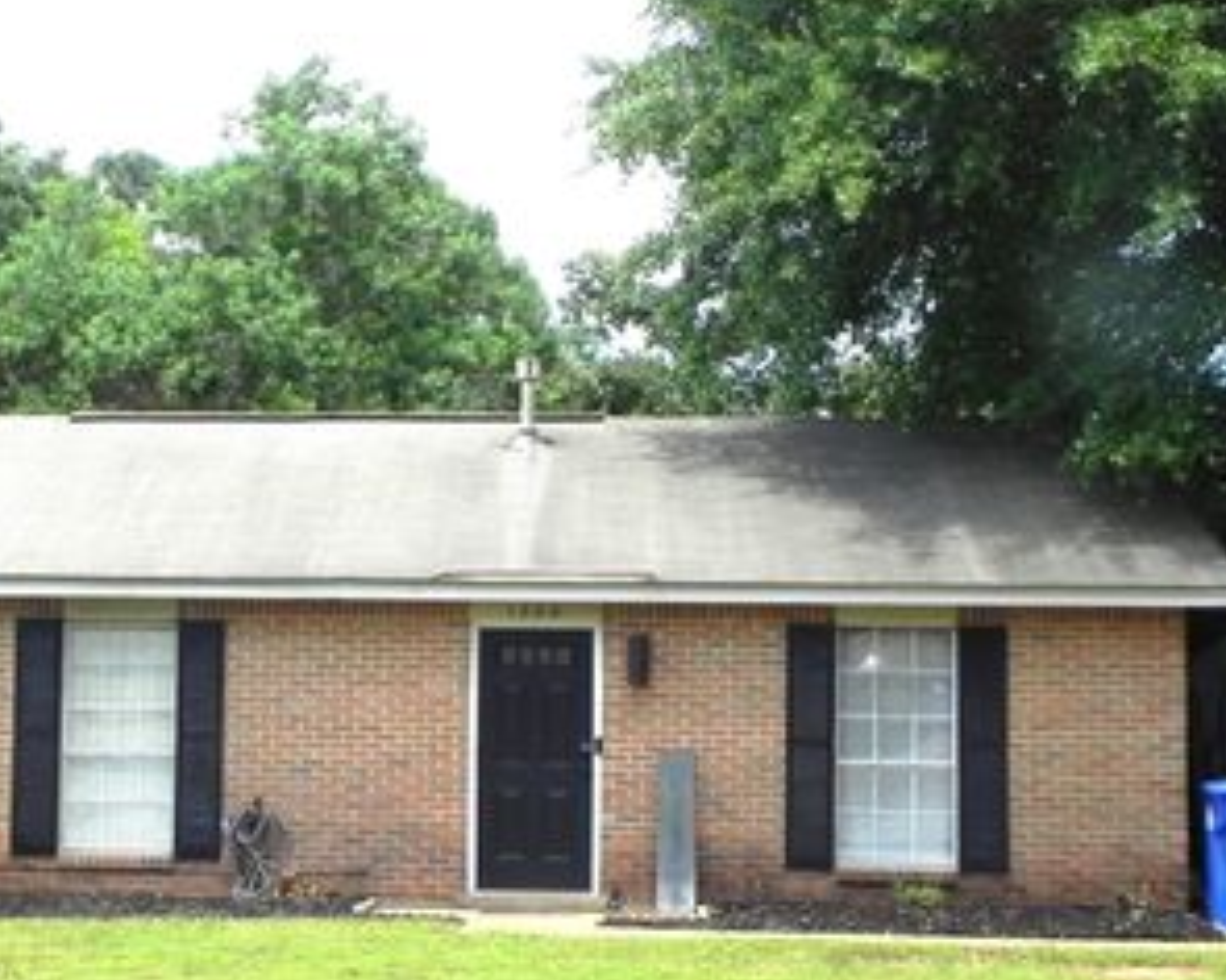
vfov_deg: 20.1
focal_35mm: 76
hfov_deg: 24.8
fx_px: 2758
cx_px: 337
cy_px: 612
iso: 160
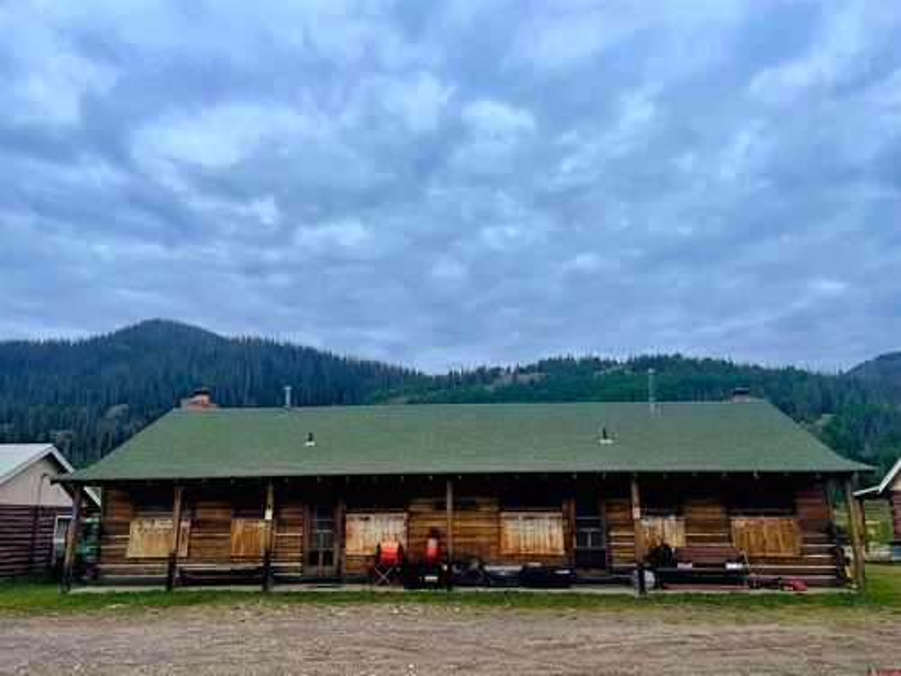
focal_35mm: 25
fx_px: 651
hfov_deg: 69.4
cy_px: 338
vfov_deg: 54.9
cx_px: 450
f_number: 1.6
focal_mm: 5.1
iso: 32
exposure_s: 1/5000
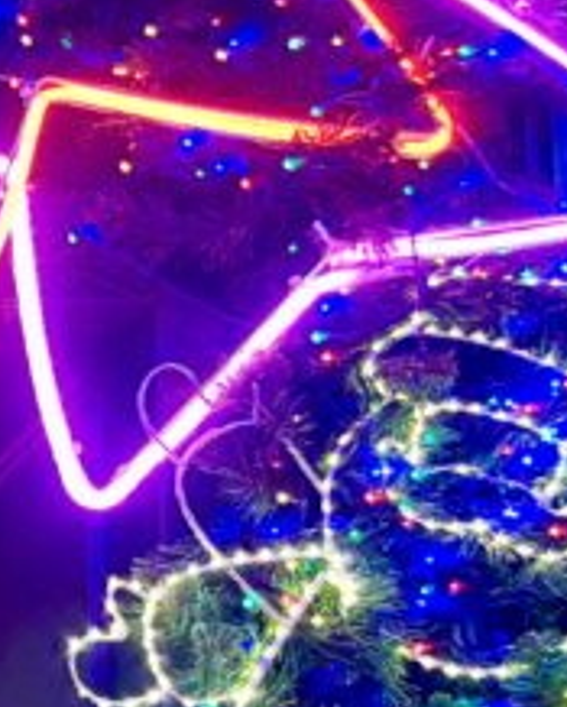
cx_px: -914
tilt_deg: +9.9
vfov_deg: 16.0
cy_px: 610
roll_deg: -2.2
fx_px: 2491
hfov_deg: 10.6
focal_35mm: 119
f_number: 1.6
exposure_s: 1/50
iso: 160
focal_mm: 5.96
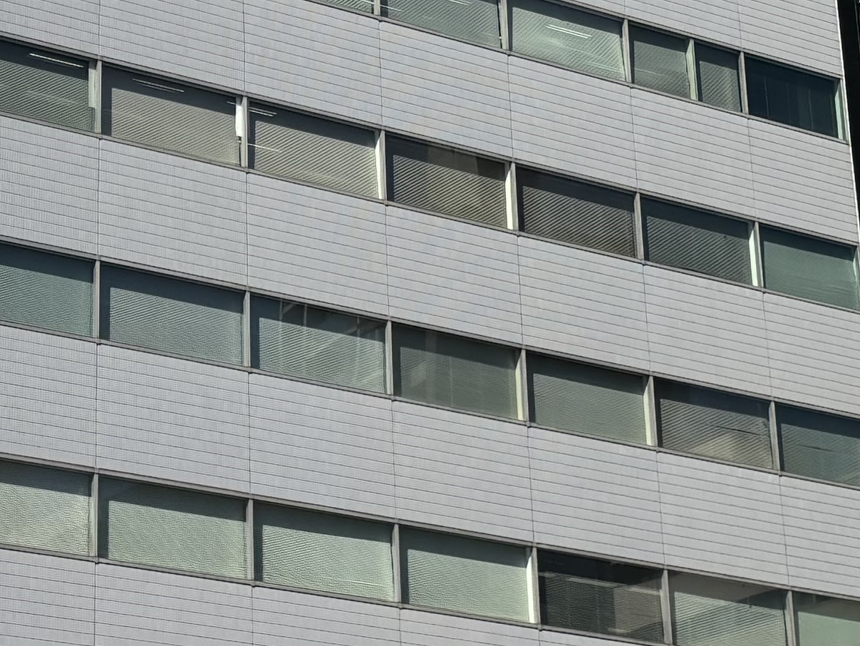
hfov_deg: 15.9
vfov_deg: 11.9
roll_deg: +0.1
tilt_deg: +22.8
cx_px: 224
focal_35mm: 123
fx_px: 3057
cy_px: -3
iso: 50
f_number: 1.6
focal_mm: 5.96
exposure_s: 1/4854
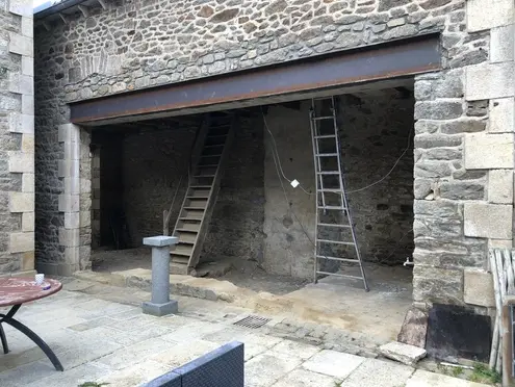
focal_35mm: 28
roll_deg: +0.0
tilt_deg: -0.3
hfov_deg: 63.4
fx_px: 417
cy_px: 194
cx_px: 258
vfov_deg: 49.8
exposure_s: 1/130
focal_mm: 3.99
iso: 20
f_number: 1.8
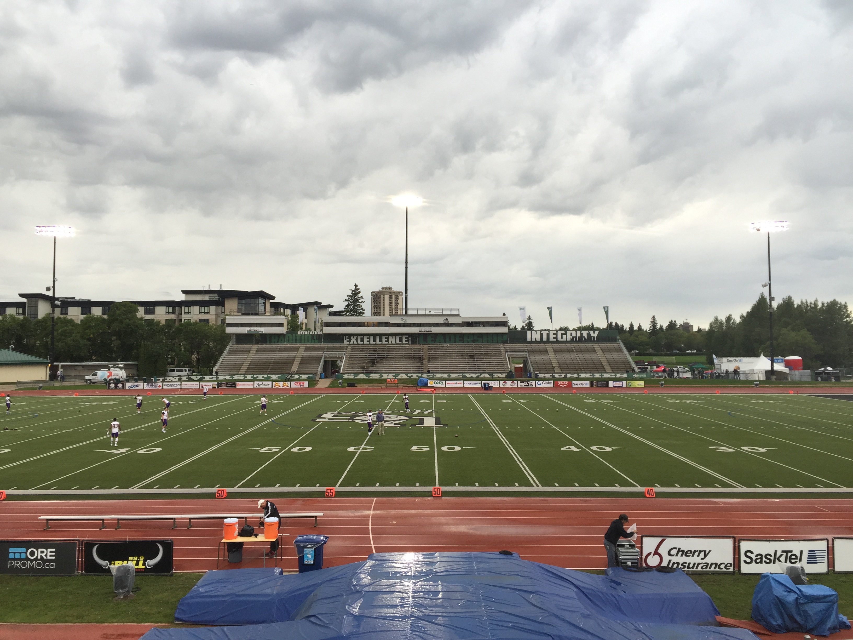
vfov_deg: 48.2
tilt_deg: +3.7
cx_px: 426
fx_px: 715
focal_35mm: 29
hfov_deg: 61.7
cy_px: 320
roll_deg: +0.0
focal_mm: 4.15
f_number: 2.2
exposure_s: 1/120
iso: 32
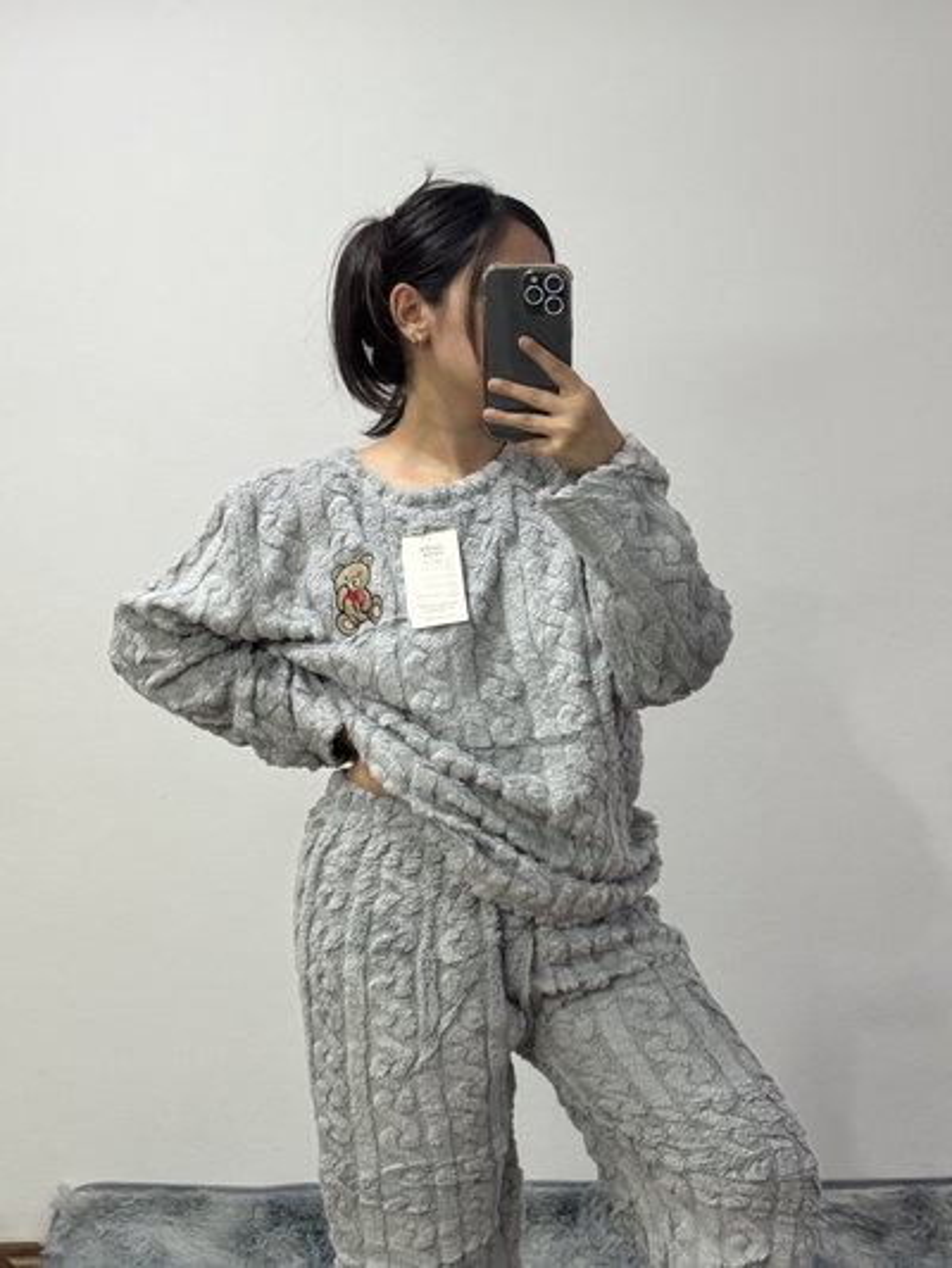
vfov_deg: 39.6
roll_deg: +2.2
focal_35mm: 48
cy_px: 634
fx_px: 1759
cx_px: 476
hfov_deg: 30.3
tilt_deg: -20.5
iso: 125
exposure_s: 1/50
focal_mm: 6.76
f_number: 1.78
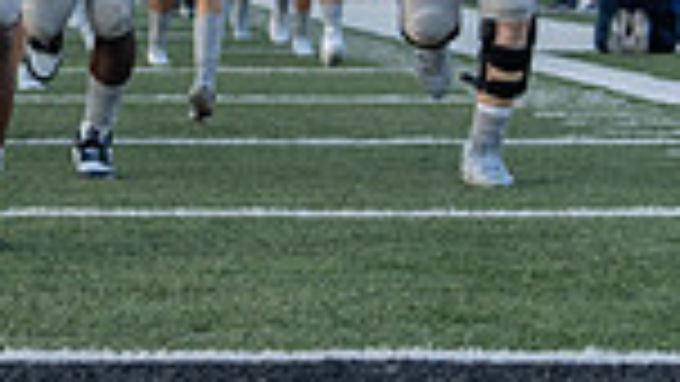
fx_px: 5104
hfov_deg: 7.5
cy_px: -136
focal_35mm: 283
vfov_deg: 4.3
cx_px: -296
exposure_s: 1/1000
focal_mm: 70
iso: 500
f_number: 3.5
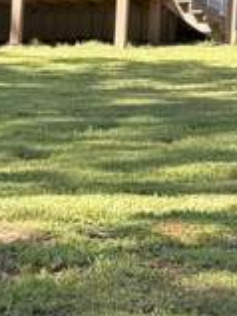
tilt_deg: -6.4
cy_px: 332
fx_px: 1435
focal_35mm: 157
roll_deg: -3.2
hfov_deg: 9.2
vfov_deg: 12.4
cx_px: -90
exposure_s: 1/251
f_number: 1.6
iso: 64
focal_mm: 5.96
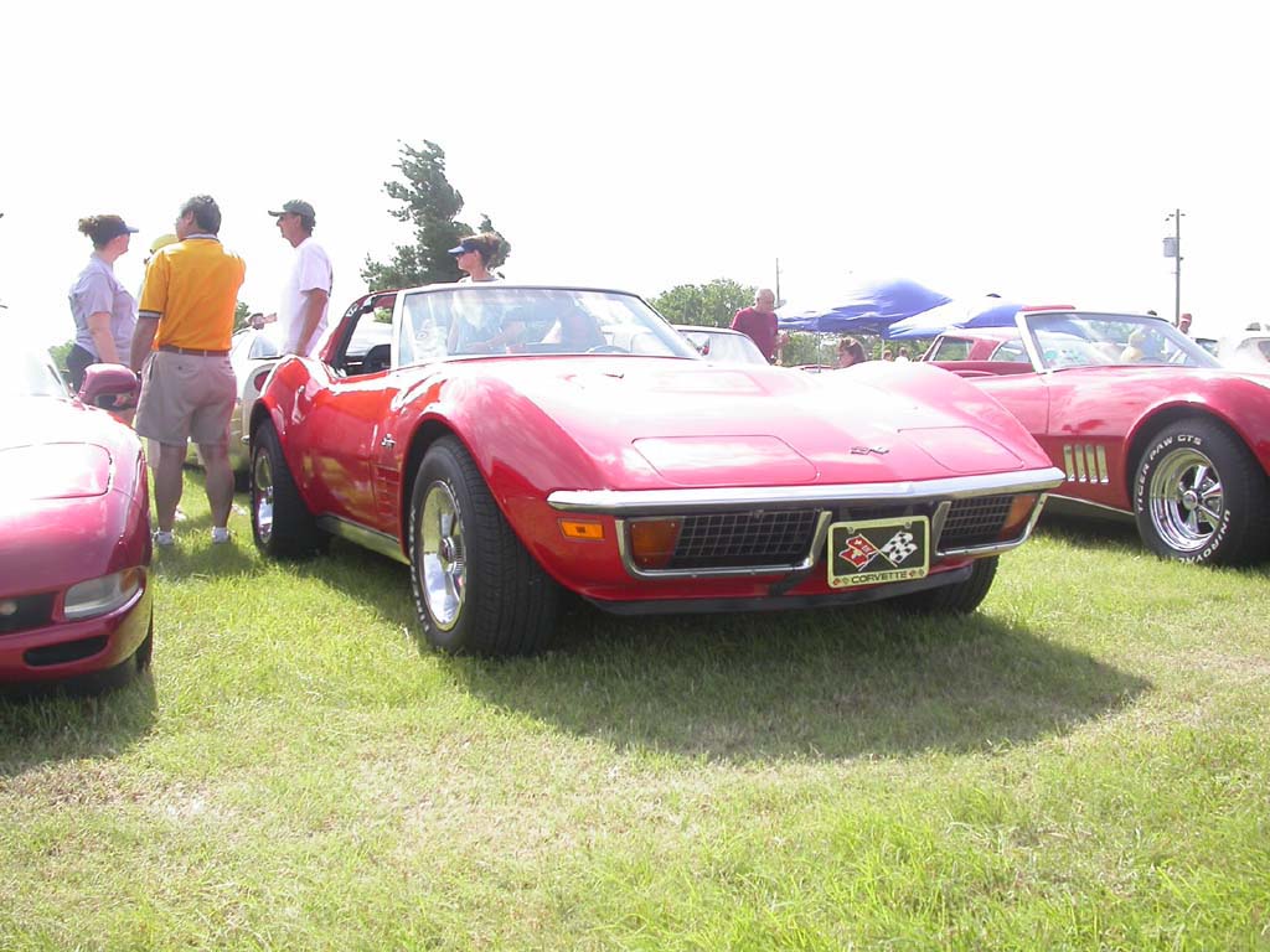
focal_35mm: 38
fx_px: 1394
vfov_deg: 37.7
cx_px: 635
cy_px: 476
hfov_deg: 49.0
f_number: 2.6
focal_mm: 7.85
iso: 100
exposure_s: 1/1000
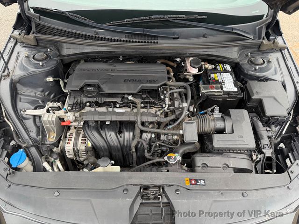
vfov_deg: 56.8
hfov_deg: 71.6
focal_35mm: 24
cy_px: 112
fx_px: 207
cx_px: 150
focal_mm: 6.76
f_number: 1.78
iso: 200
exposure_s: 1/120
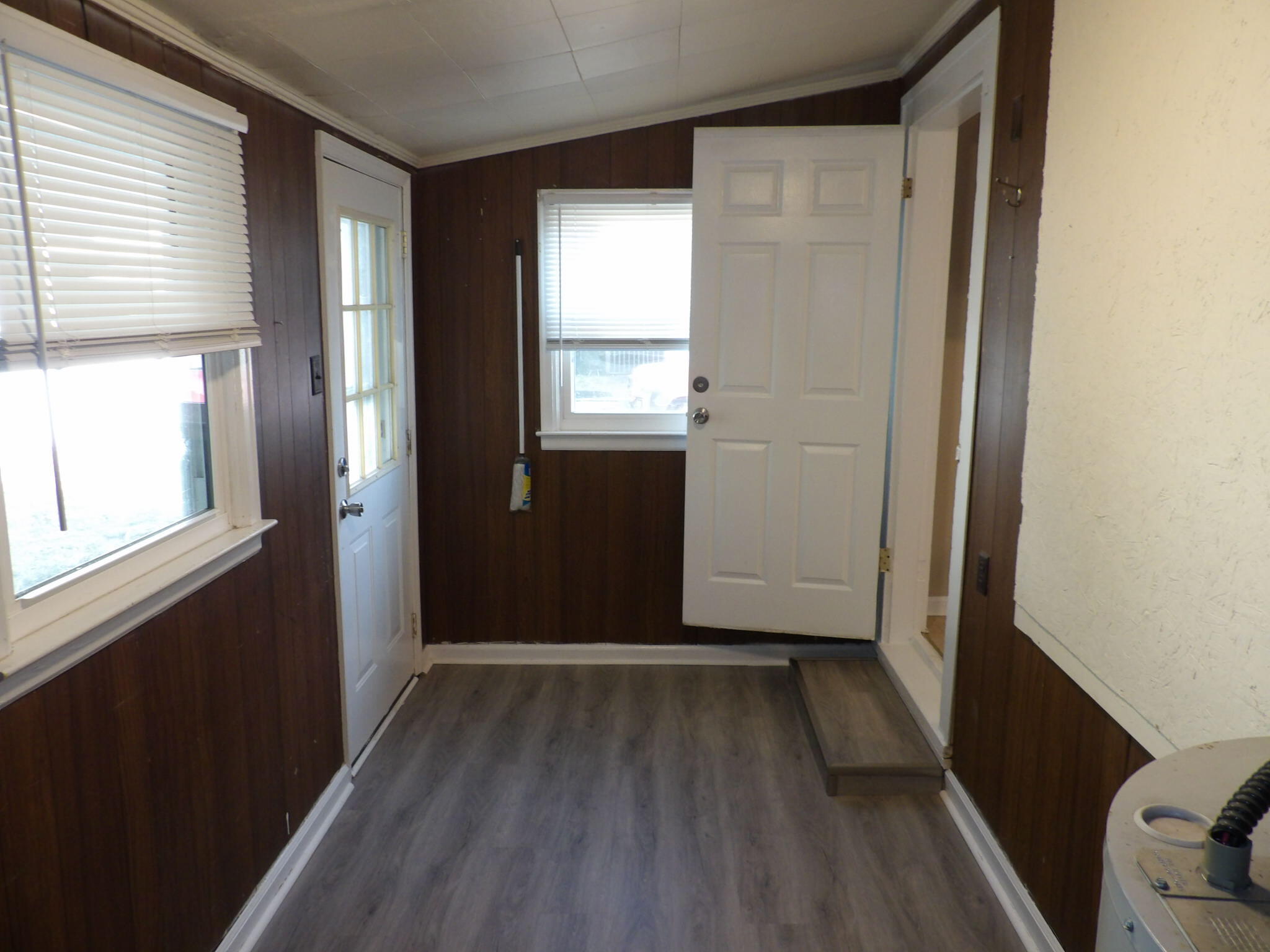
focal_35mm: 24
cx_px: 635
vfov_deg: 56.8
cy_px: 476
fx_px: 881
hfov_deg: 71.6
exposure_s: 1/24
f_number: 3.2
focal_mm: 4.3
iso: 200
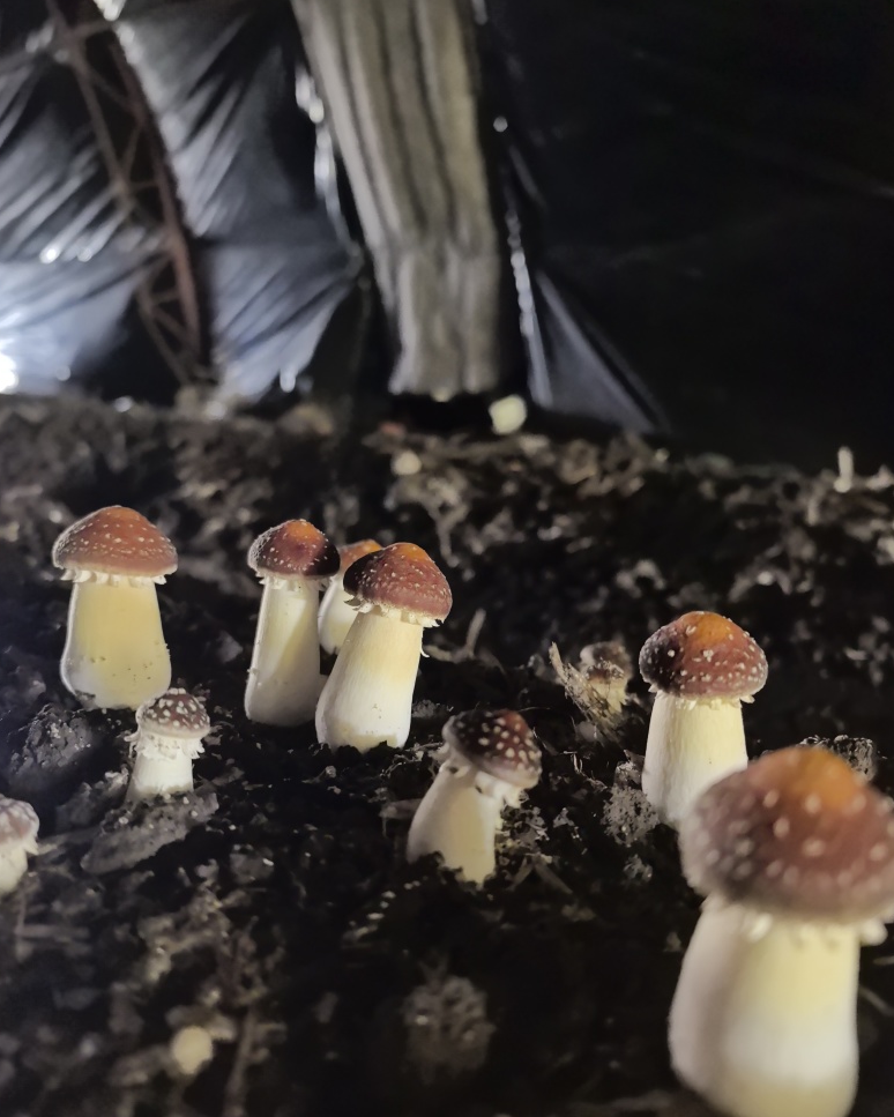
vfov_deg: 62.1
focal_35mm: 28
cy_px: 606
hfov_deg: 51.5
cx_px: 445
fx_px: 926
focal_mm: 8.5
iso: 1250
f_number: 1.6
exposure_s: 1/30
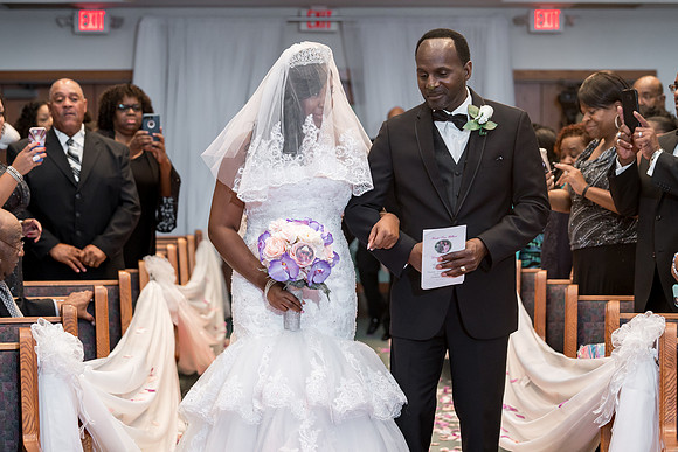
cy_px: 203
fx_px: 1804
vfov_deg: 14.3
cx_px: 373
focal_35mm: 96
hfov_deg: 21.3
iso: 1600
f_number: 4
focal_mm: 87
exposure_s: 1/200
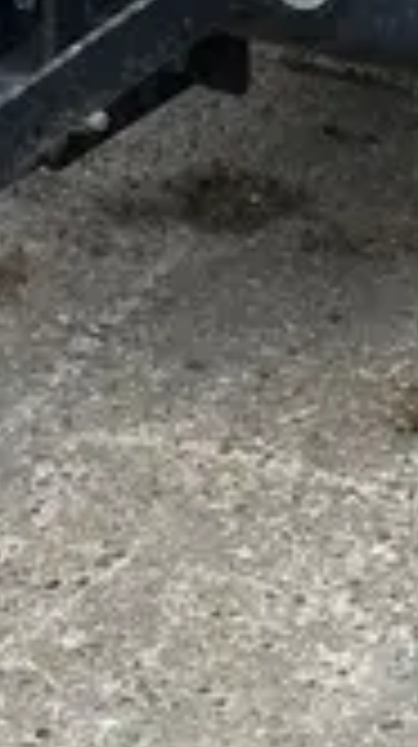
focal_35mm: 125
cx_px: 225
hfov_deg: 9.7
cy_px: -331
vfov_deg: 15.9
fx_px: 2471
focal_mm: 4.2
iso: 32
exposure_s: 1/1855
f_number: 1.6
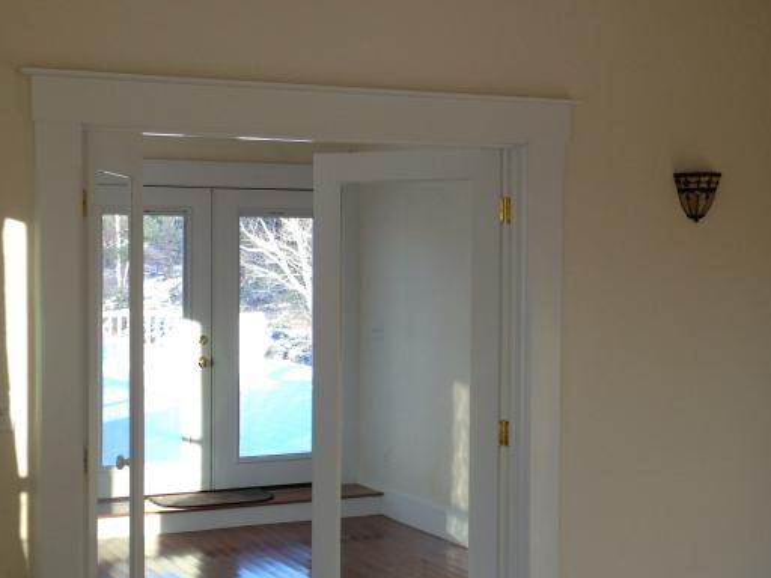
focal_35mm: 70
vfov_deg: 21.0
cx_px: 408
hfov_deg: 27.8
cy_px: 325
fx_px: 1559
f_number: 2.4
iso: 64
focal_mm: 4.28
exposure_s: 1/120
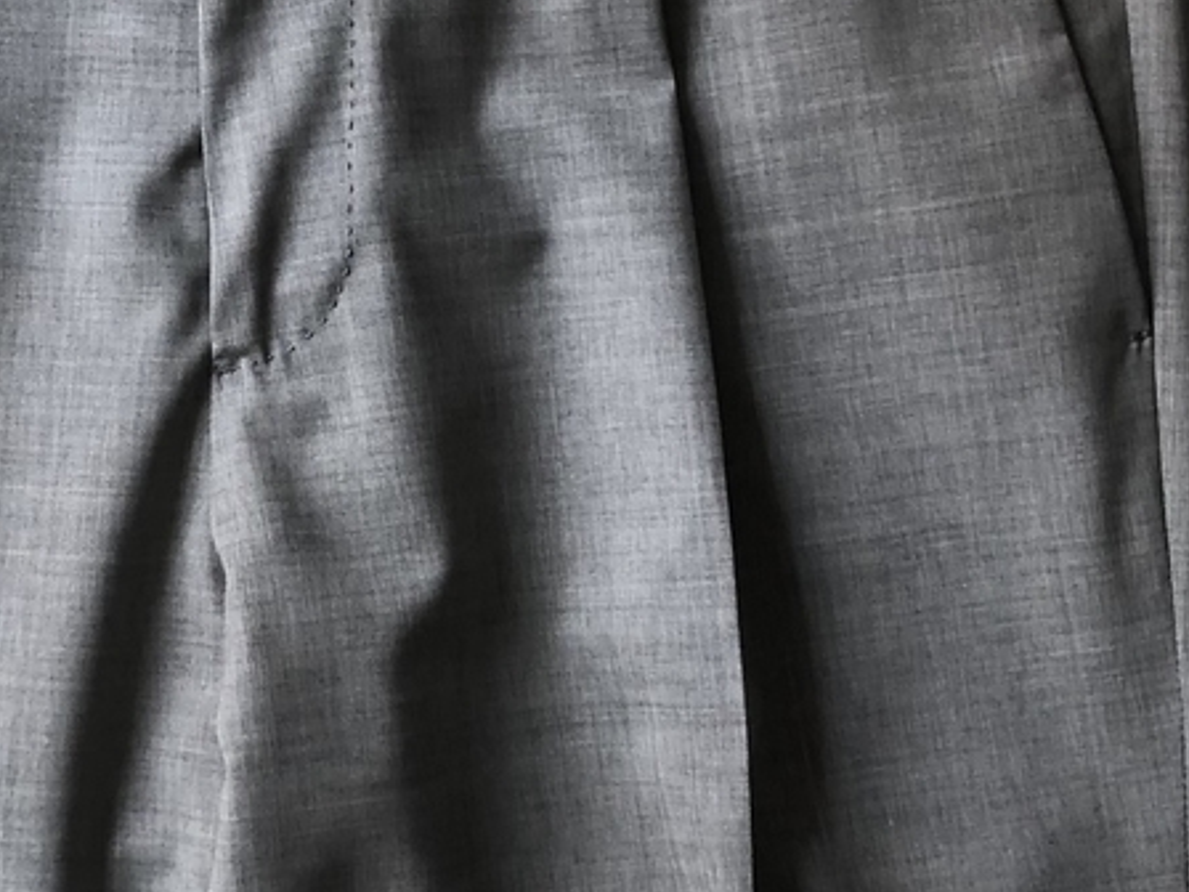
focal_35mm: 75
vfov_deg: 19.6
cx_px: 183
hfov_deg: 25.4
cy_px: 281
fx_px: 2576
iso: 40
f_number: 1.8
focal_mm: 4
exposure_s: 1/15
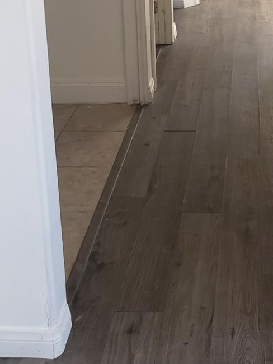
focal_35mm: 60
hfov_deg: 24.1
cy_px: -20
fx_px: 631
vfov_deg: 29.5
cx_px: 216
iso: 250
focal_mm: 4.3
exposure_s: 1/37
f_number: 2.4
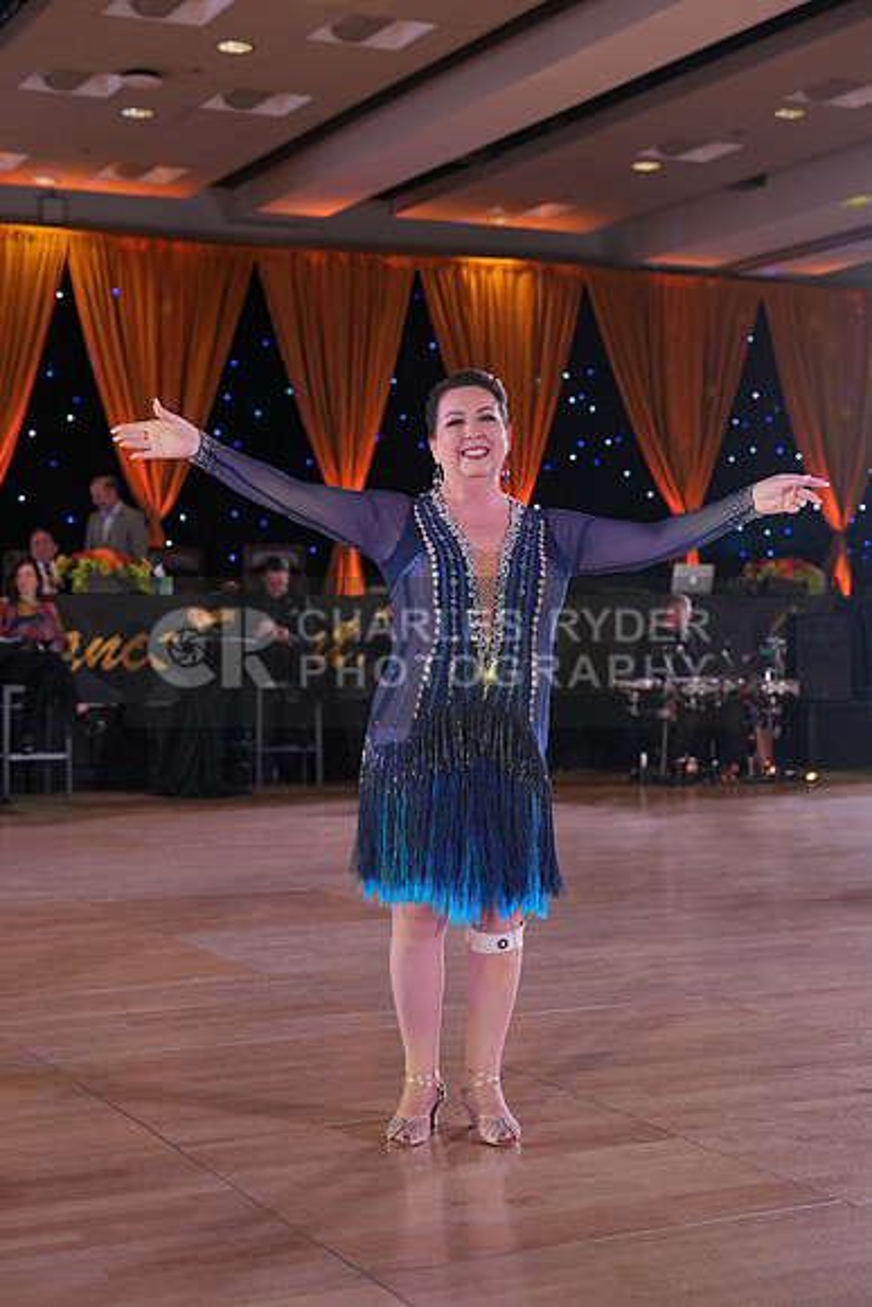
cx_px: 436
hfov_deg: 23.4
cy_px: 654
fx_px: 2106
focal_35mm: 58
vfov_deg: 34.5
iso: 1250
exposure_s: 1/400
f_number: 4
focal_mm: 58
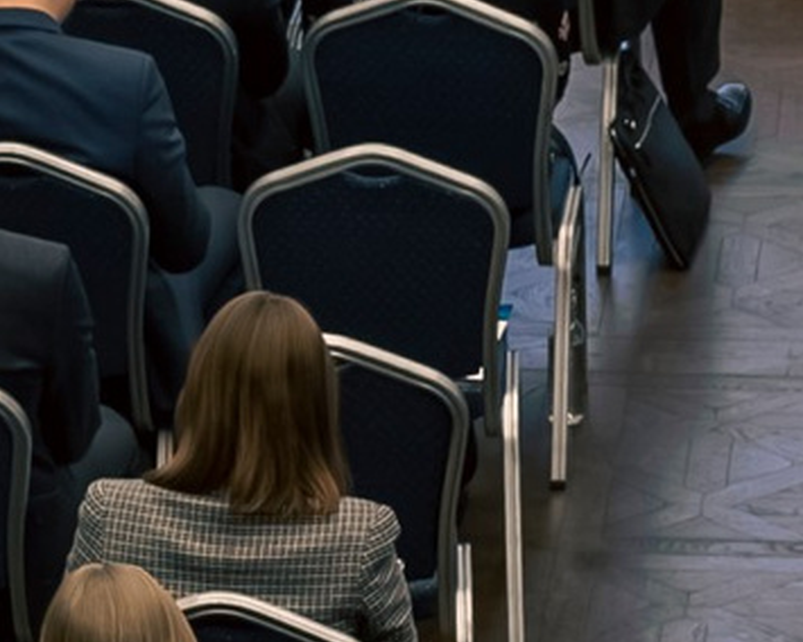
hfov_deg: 5.8
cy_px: 38
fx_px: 7962
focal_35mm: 335
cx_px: 306
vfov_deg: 4.6
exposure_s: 1/160
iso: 500
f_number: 2.8
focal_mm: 23
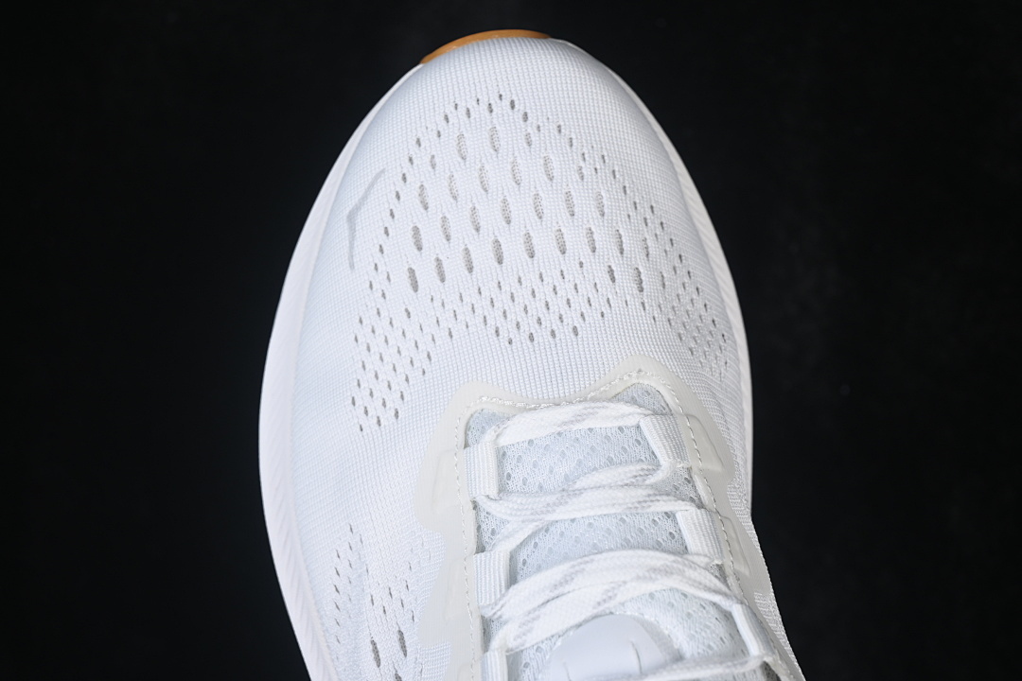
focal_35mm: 75
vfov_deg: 18.2
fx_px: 2129
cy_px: 340
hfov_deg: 27.0
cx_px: 511
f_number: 7.1
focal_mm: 50
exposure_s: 1/100
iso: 160
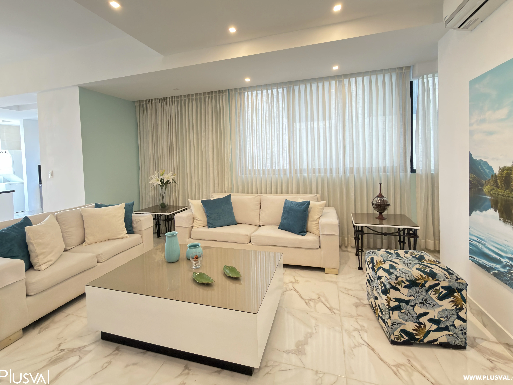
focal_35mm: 16
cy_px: 165
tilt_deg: -1.8
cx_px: 253
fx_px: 237
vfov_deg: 77.7
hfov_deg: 94.5
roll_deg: +2.4
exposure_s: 1/24
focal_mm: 2.22
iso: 250
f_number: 2.2
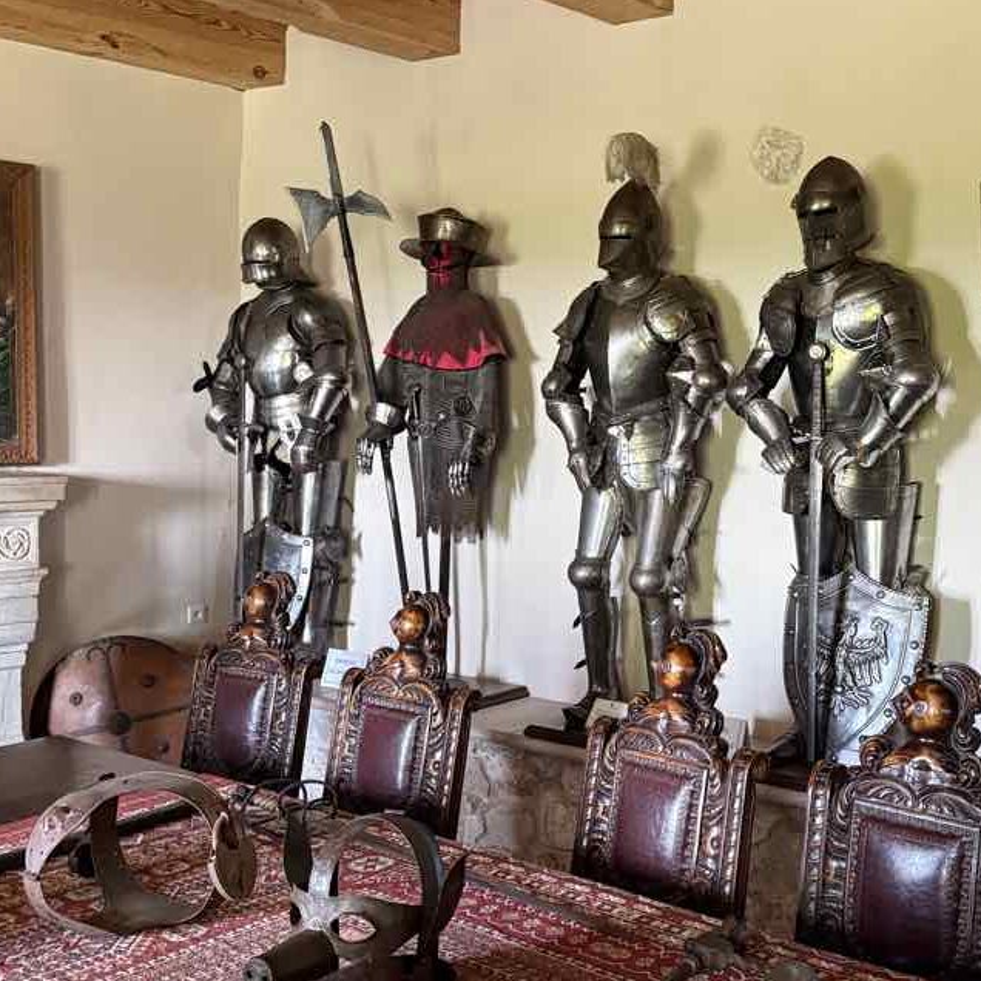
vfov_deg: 41.9
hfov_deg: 41.6
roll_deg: -1.1
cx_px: 608
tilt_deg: -2.9
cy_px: 475
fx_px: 1282
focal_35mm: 40
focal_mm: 6.76
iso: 640
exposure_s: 1/60
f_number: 1.78
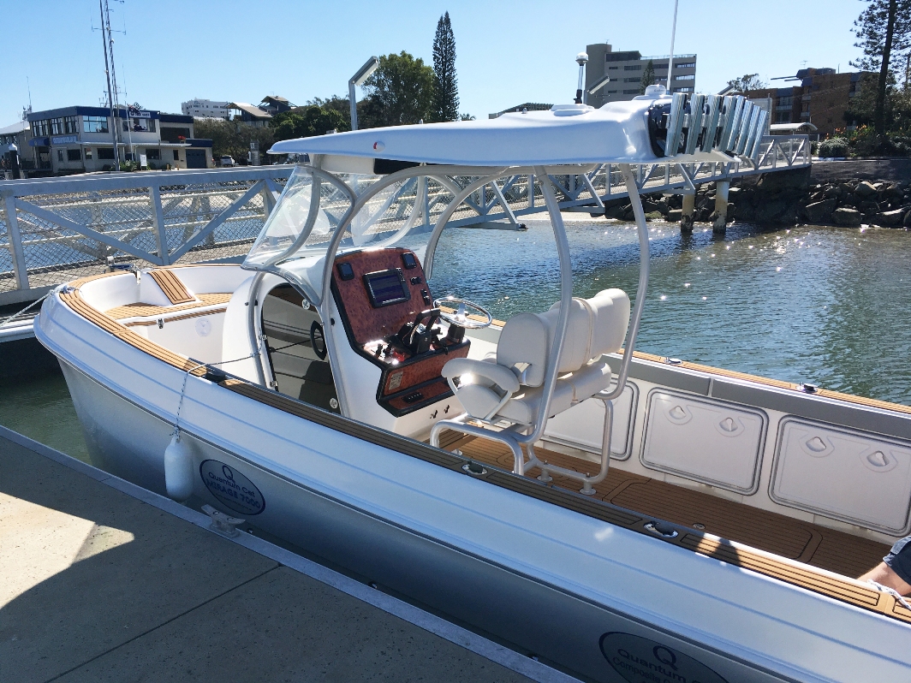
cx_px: 456
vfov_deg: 48.2
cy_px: 342
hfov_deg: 61.7
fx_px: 763
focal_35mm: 29
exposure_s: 1/2024
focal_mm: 4.15
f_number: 2.2
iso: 25
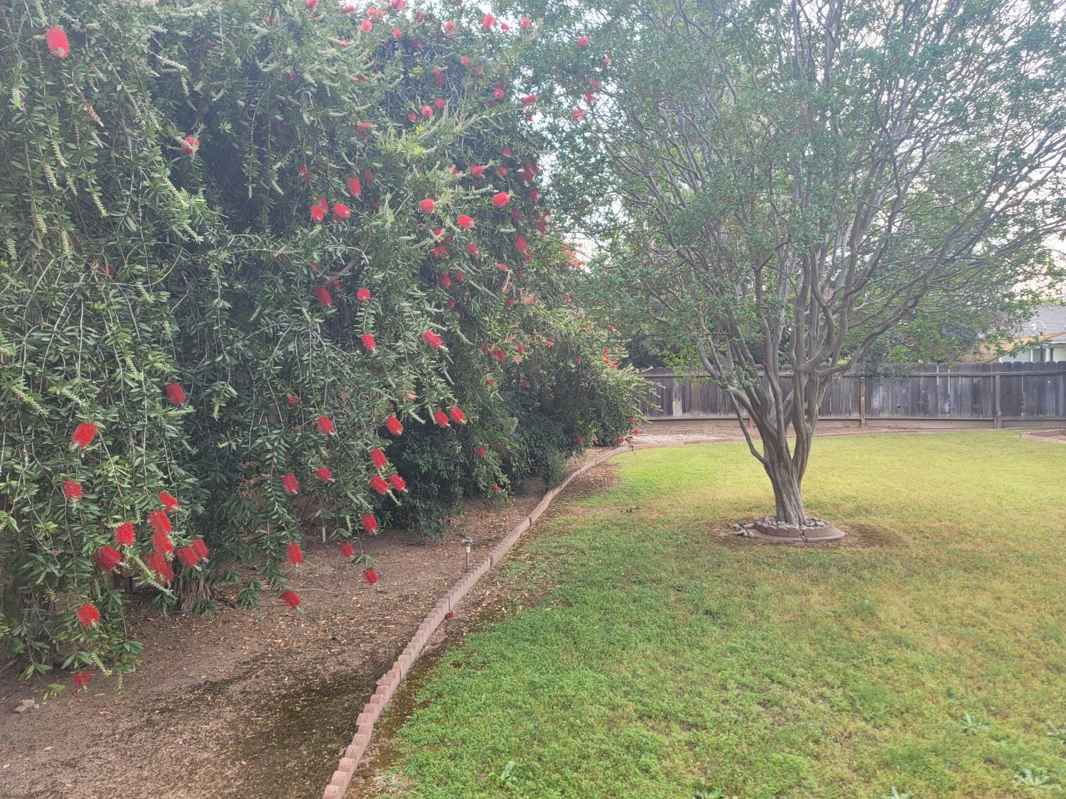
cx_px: 533
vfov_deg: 54.9
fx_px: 770
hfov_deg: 69.4
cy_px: 400
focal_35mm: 25
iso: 32
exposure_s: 1/120
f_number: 1.8
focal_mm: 7
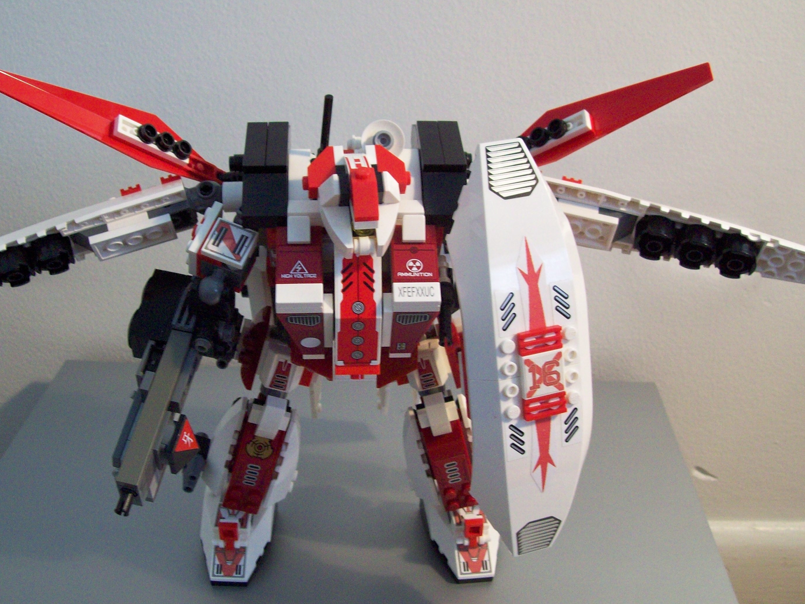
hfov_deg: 43.8
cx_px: 351
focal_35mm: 43
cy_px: 290
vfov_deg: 33.6
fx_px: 1000
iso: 160
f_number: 2.7
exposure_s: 1/15.5
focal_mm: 6
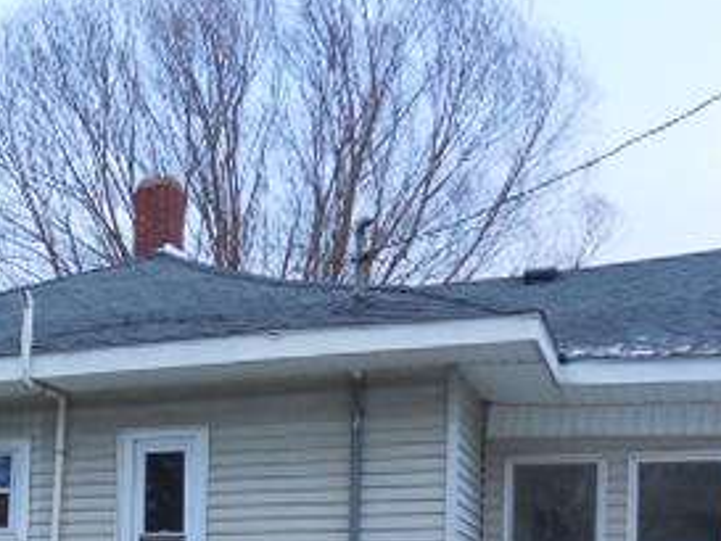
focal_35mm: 61
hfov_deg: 29.4
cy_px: 612
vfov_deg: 22.5
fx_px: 1271
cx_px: -11
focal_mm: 4.6
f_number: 3.5
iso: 125
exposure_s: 1/40
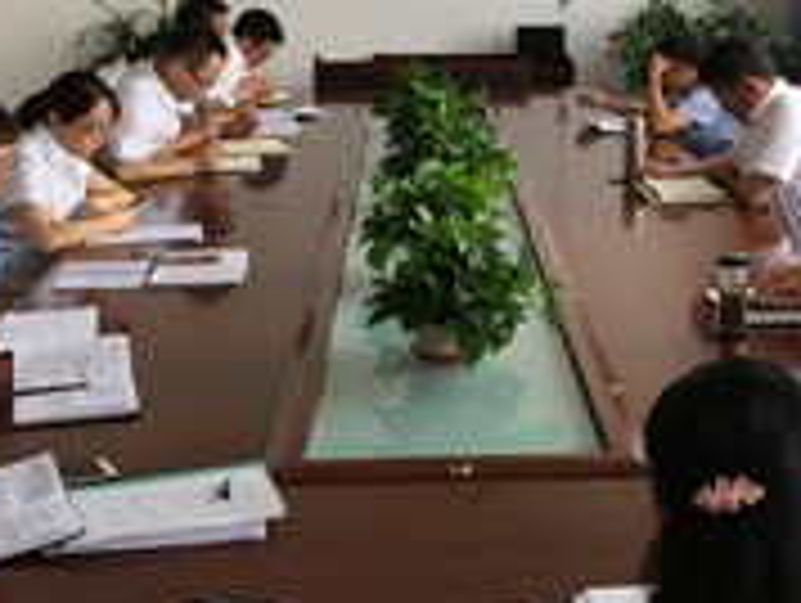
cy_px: 207
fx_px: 1506
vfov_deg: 22.6
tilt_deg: -8.8
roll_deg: -0.6
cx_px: 554
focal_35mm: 65
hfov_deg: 29.5
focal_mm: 4.15
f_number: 2.2
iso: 50
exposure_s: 1/120
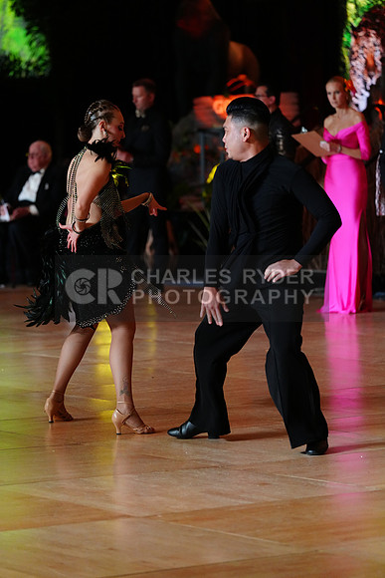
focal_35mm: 182
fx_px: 2918
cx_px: 192
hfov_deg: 7.5
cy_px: 289
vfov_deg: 11.3
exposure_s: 1/320
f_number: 4
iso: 3200
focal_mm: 182
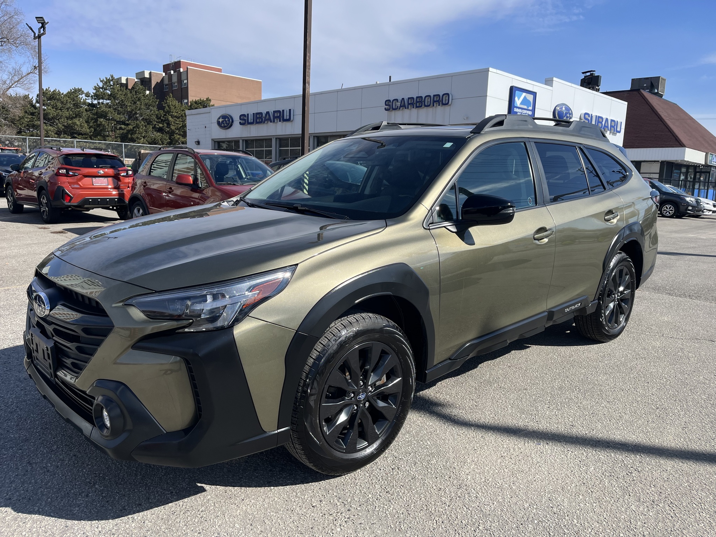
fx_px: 538
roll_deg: -1.2
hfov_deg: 67.3
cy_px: 268
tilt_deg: -10.5
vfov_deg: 53.1
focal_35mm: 26
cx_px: 358
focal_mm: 5.1
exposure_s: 1/2463
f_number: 1.6
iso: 50
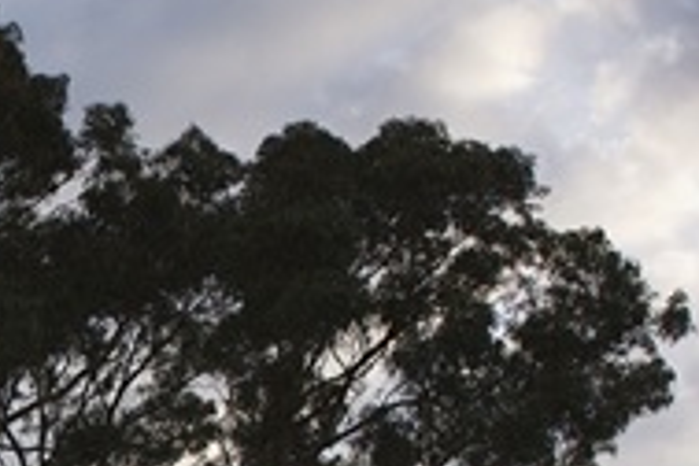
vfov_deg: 16.3
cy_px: 679
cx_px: -235
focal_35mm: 77
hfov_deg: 23.1
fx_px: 1495
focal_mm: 24
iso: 320
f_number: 9
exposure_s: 1/125
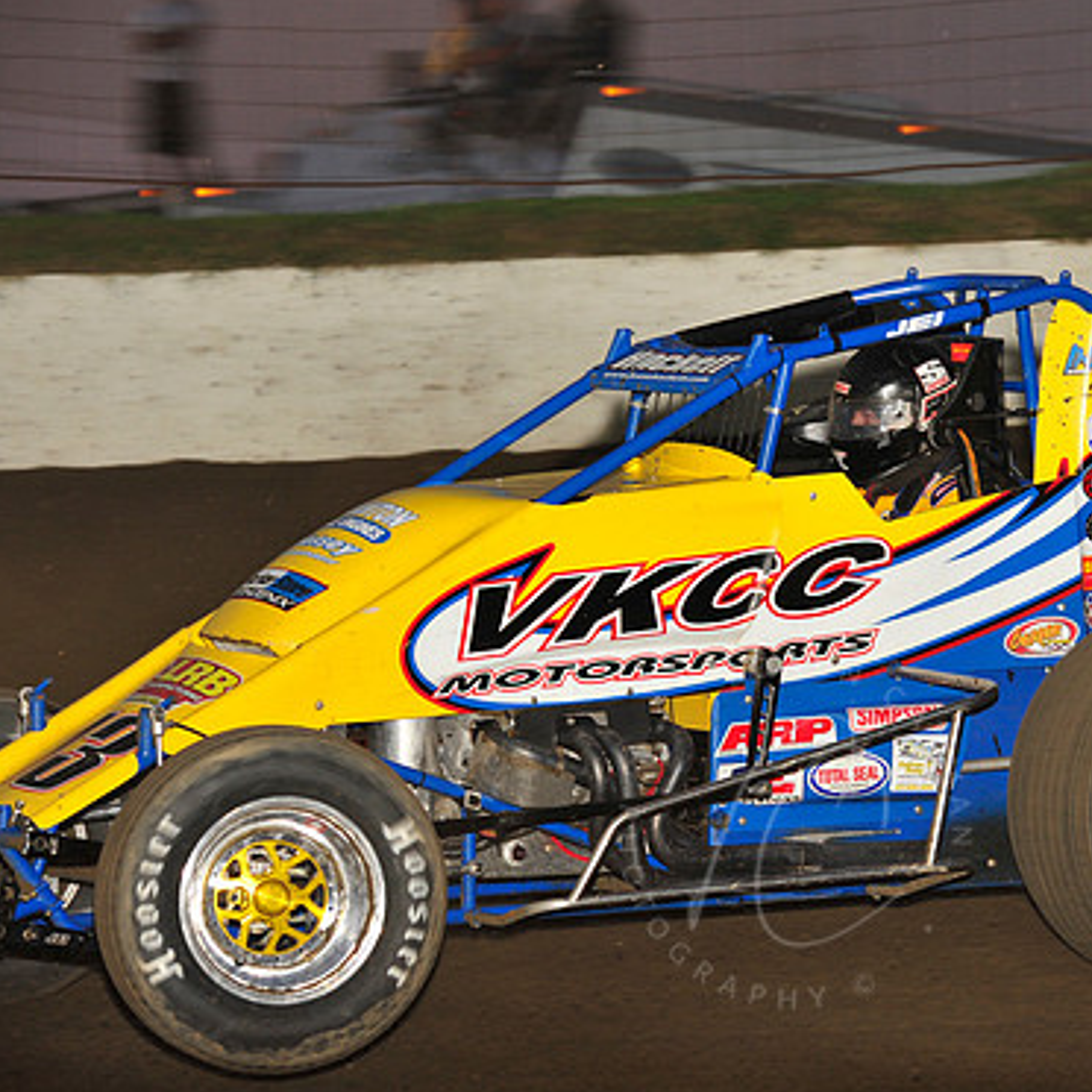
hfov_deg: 8.5
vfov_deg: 8.5
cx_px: 793
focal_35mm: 205
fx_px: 7317
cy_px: 561
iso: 800
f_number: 7.1
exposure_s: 1/320
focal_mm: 155
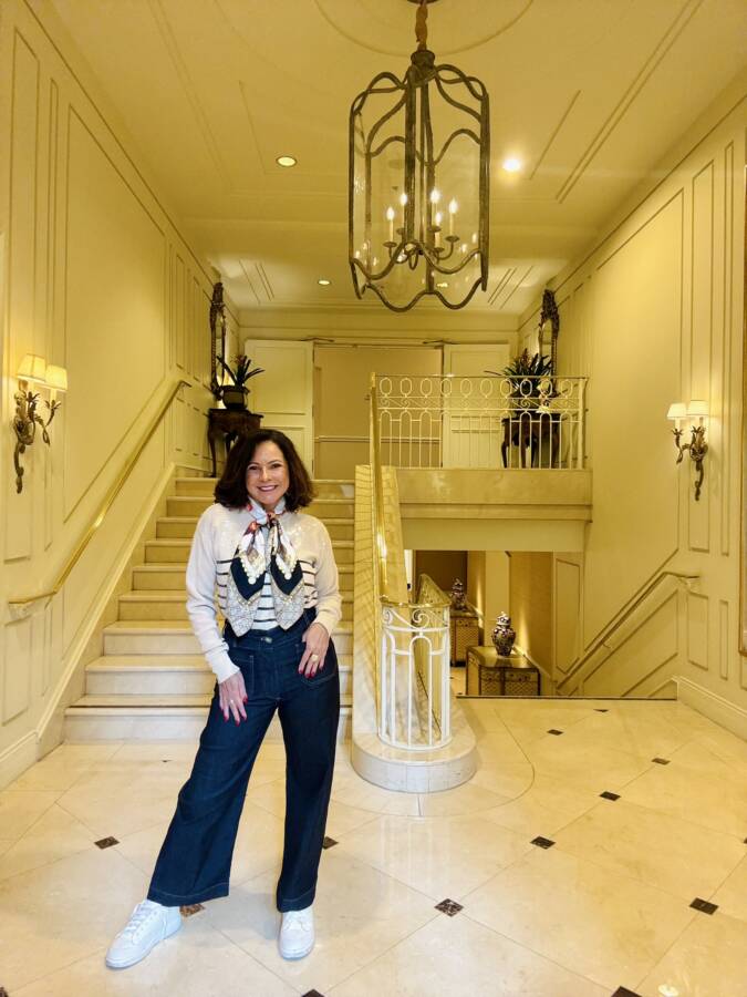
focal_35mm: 23
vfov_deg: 73.9
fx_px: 662
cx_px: 374
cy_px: 498
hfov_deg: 58.9
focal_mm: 2.69
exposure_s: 1/60
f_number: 1.9
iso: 250
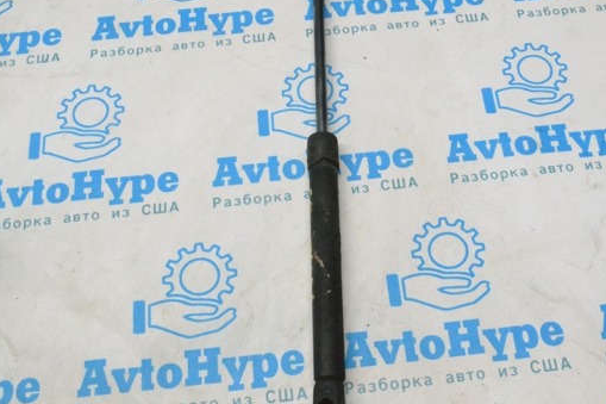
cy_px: 191
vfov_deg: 27.5
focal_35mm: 49
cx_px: 351
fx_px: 825
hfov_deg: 40.2
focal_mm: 26
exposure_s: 1/160
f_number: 11
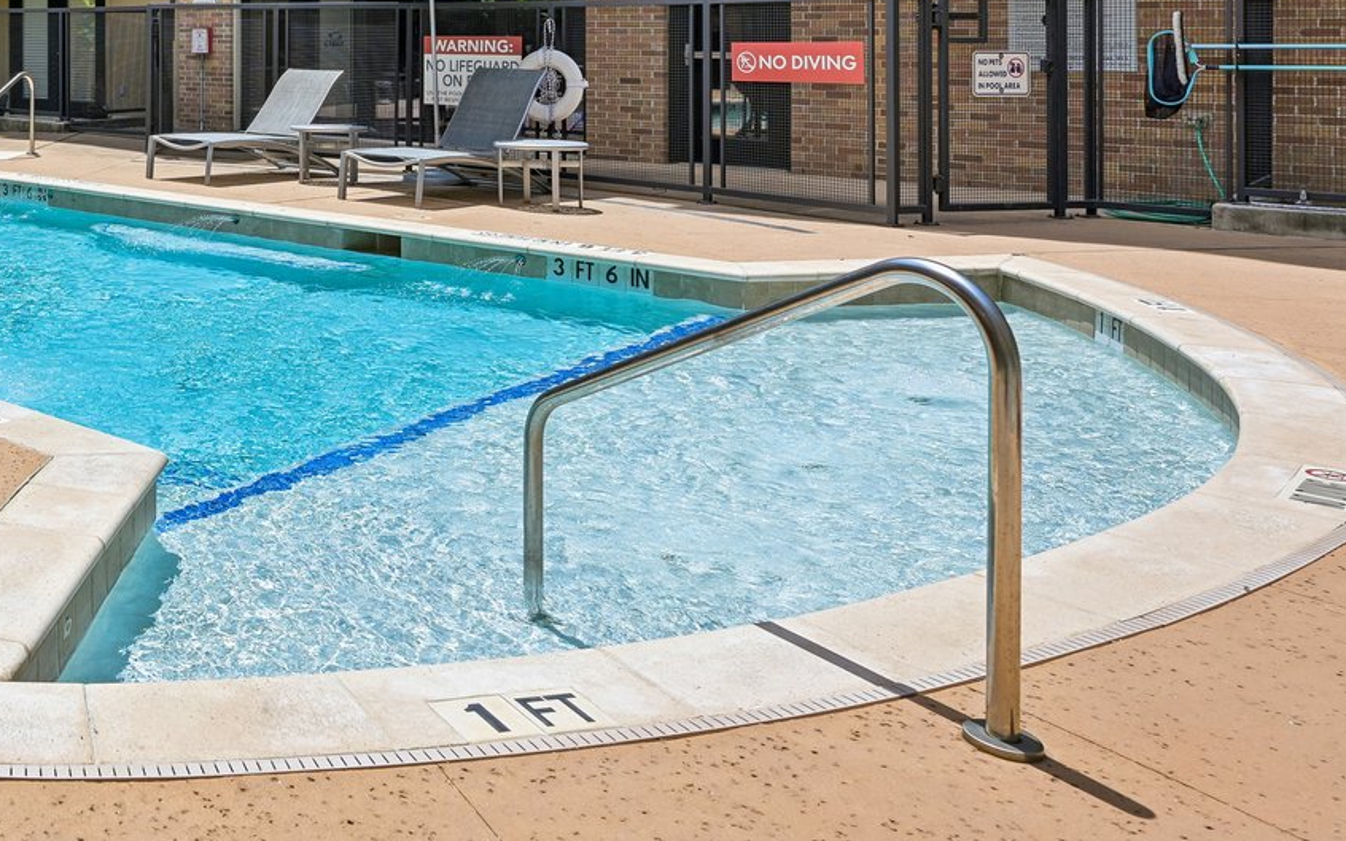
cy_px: 18
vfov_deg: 32.0
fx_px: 1357
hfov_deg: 43.8
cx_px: -43
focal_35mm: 37
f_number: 5.6
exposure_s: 1/500
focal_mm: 15
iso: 100
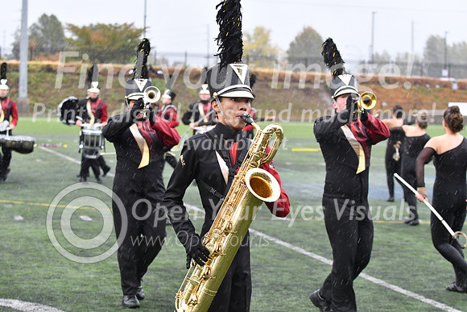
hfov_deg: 19.5
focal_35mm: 105
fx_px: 1362
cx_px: 234
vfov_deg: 13.0
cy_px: 156
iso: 1000
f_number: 4
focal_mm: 70
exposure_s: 1/400
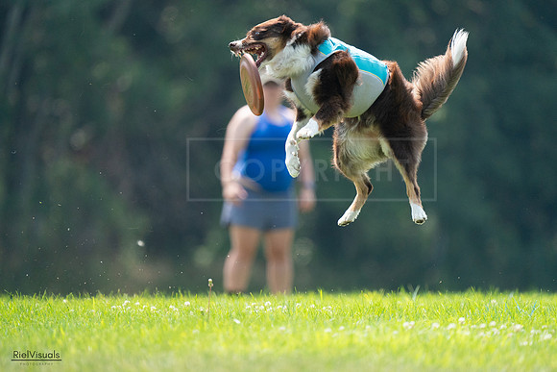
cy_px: 186
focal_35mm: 600
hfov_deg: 3.4
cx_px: 278
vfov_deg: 2.3
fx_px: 9285
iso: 3200
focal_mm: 600
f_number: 6.3
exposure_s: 1/4000
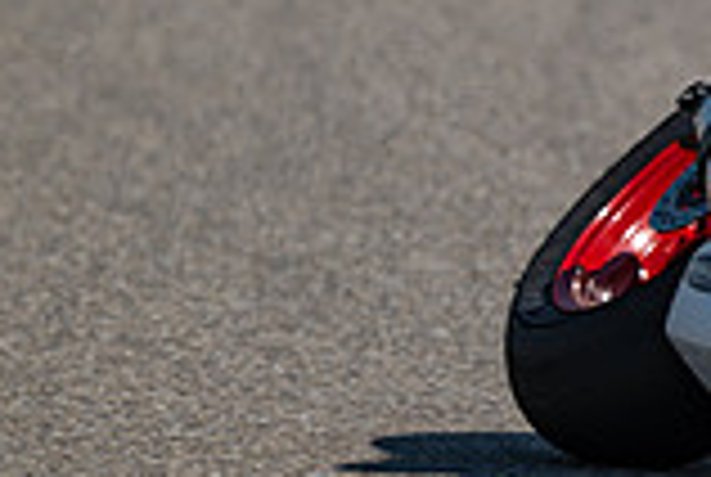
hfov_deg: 1.6
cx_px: 1188
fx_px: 25387
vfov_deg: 1.1
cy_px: -38
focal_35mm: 1283
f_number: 6
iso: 110
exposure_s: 1/1250
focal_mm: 350
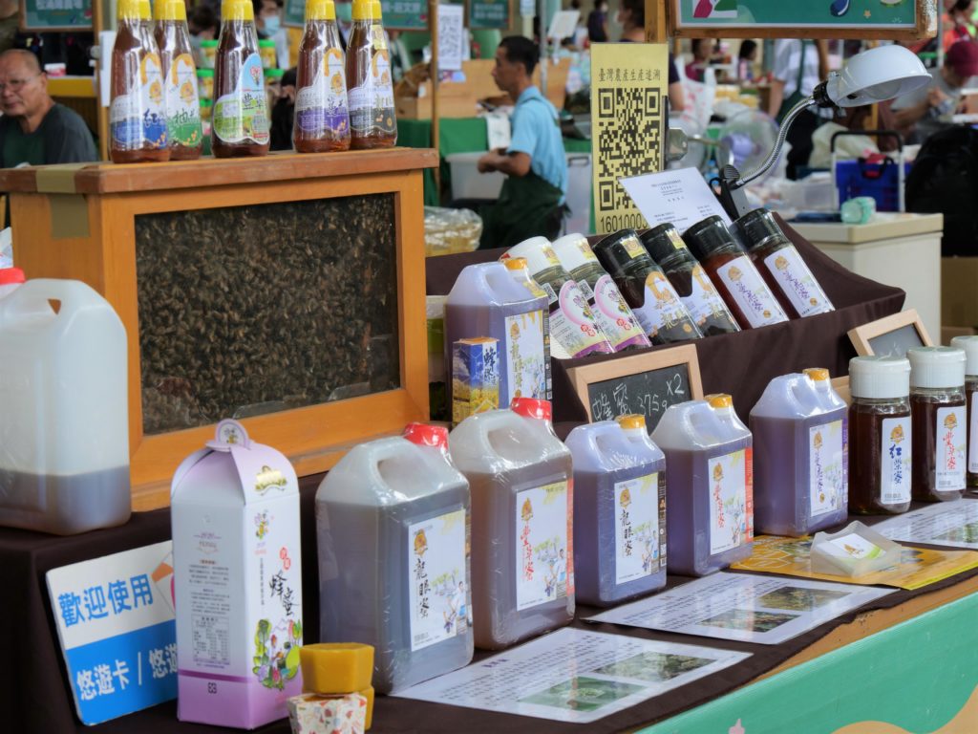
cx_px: 489
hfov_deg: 21.3
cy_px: 367
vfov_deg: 16.1
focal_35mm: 92
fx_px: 2599
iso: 250
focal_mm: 46
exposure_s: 1/100
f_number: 6.3
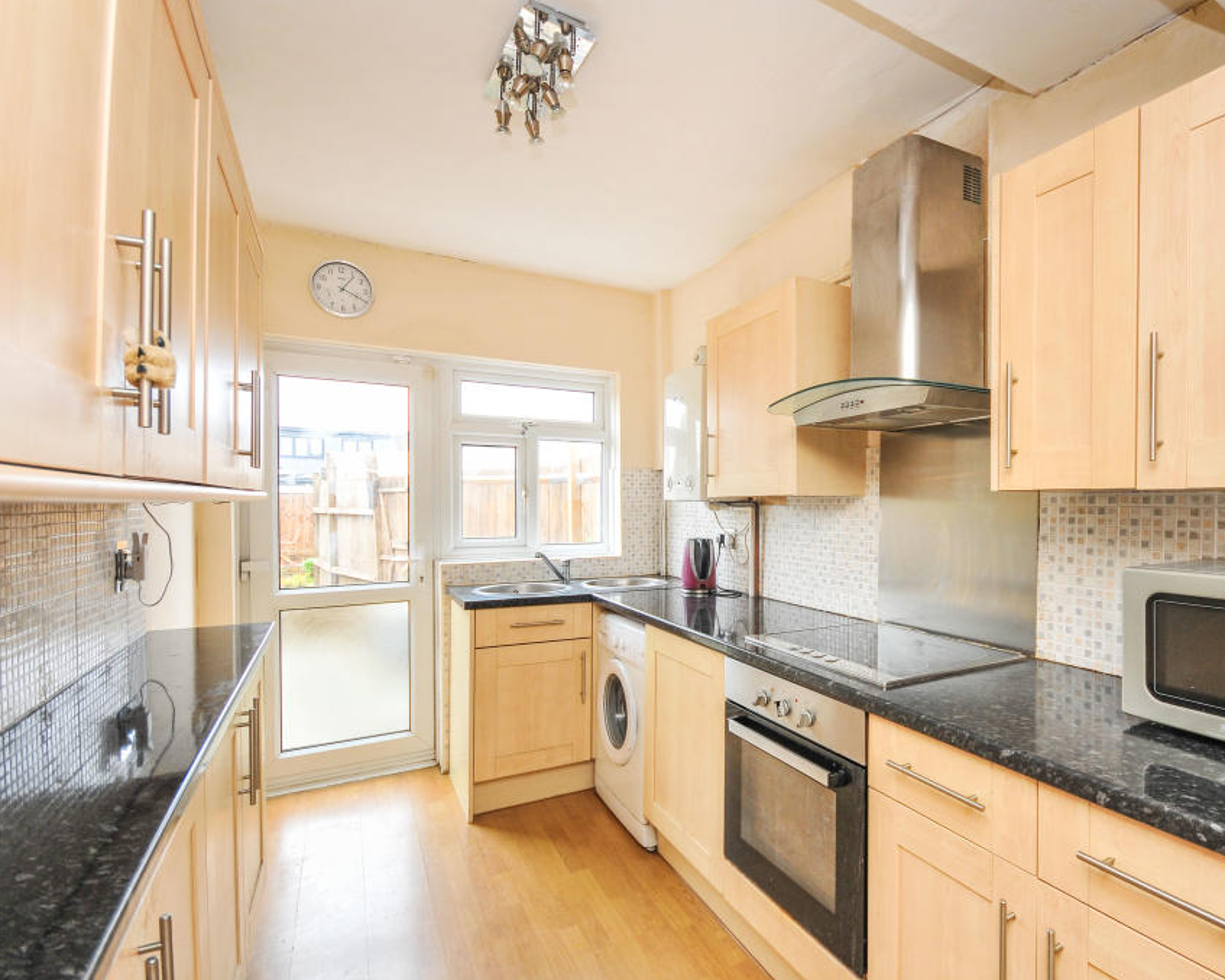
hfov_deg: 88.5
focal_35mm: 17
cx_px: 732
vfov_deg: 77.0
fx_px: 616
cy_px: 490
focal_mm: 10
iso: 400
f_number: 5.6
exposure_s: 1/60
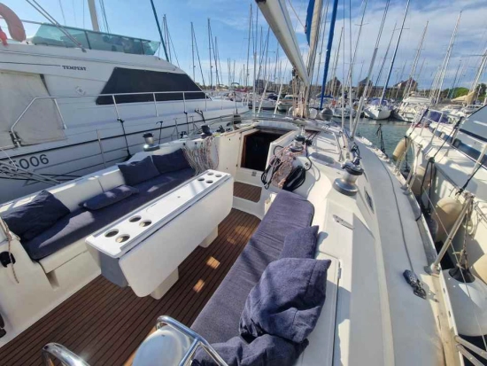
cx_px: 244
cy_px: 183
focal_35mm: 13
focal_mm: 2.2
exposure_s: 1/2592
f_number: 2.2
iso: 50
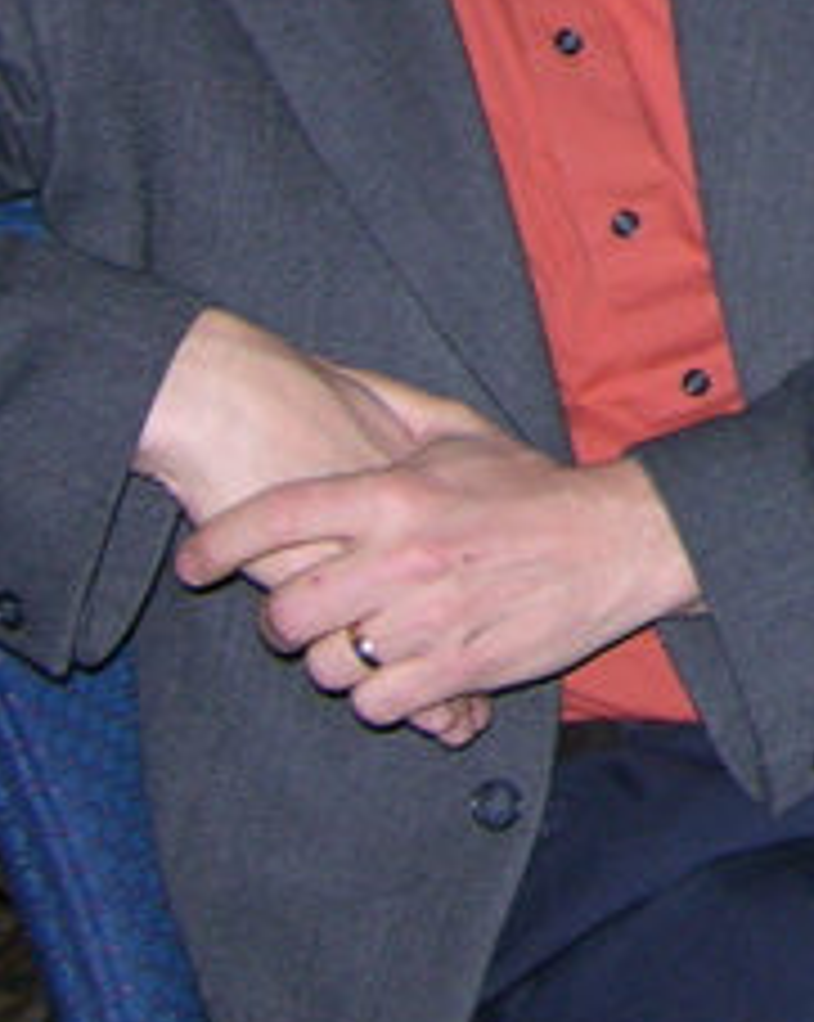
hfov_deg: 9.3
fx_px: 4677
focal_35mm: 155
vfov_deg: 12.0
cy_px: -416
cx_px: 1659
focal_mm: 9
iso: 100
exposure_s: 1/60.1
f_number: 2.8
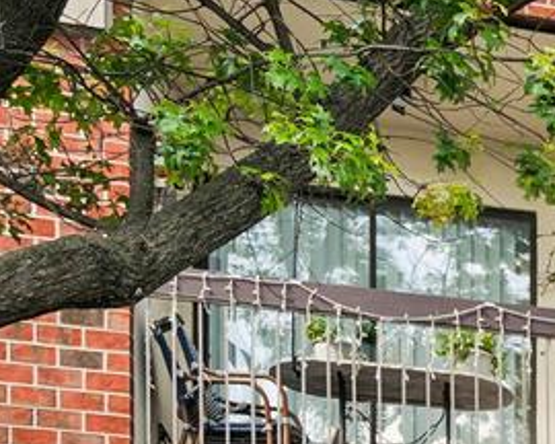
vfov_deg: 12.8
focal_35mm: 120
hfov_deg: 13.3
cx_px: 1182
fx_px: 1971
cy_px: 284
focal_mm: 24
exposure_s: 1/40
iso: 200
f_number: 4
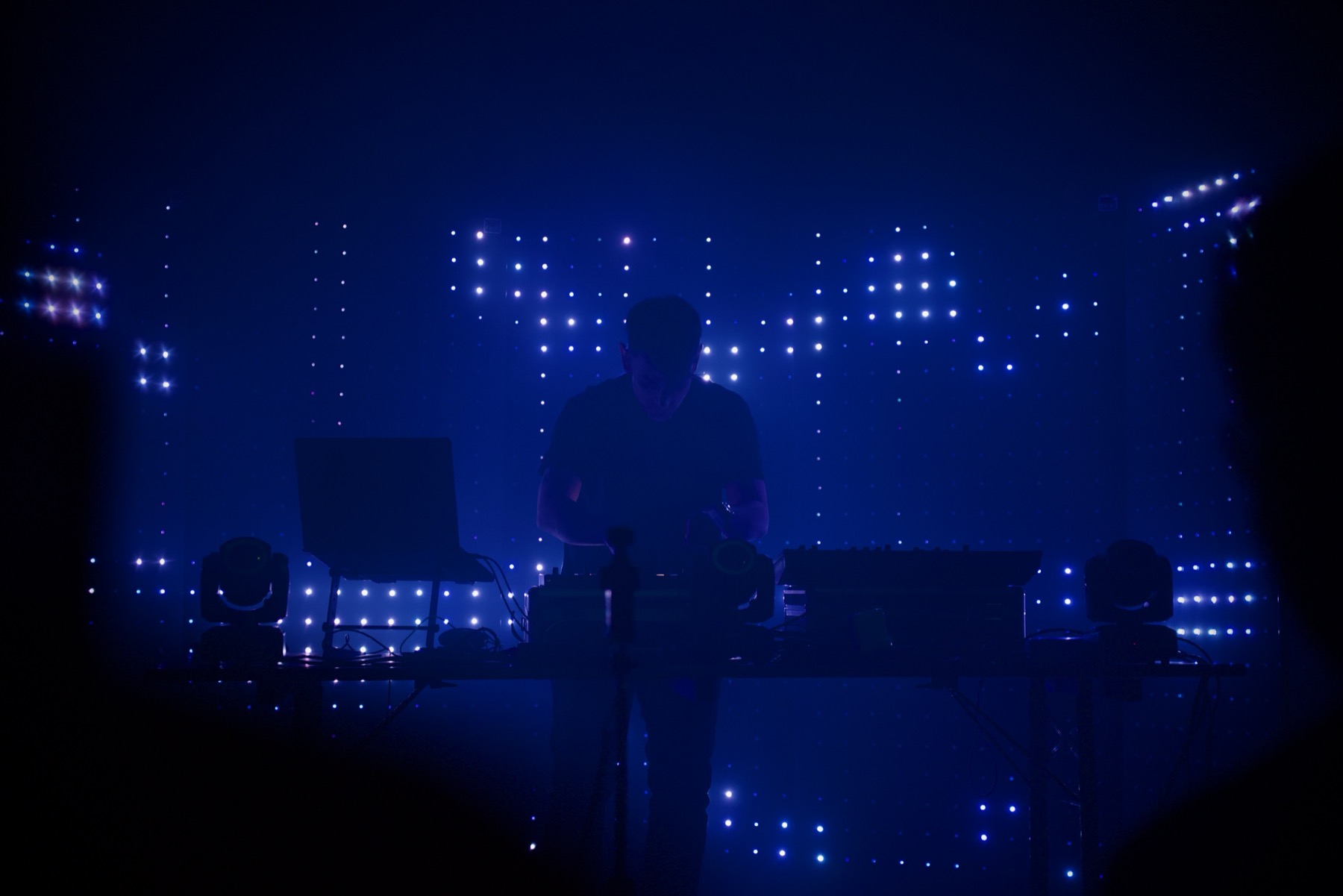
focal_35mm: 60
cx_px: 672
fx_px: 2239
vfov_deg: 22.6
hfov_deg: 33.4
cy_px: 448
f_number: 2.8
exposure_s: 1/250
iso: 1600
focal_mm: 60
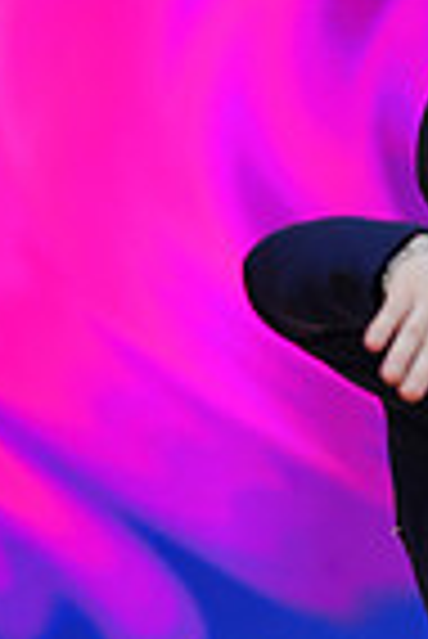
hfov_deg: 5.5
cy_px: 824
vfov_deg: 8.2
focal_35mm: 249
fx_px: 4429
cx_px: 732
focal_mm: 61
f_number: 2.8
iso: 400
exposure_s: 1/400
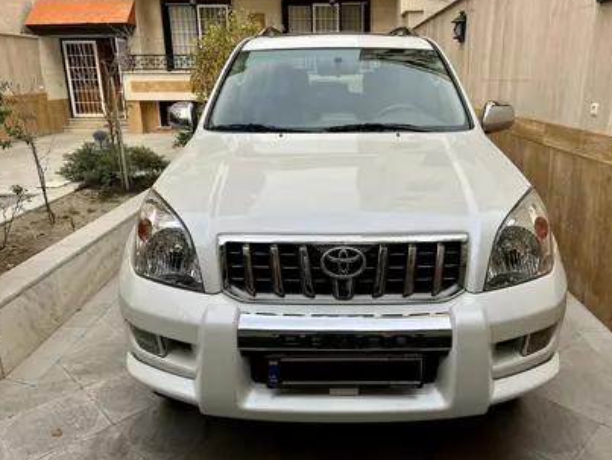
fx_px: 513
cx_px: 331
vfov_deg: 48.3
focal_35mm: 29
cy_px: 234
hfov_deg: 61.5
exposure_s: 1/1511
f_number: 1.5
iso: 50
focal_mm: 5.7
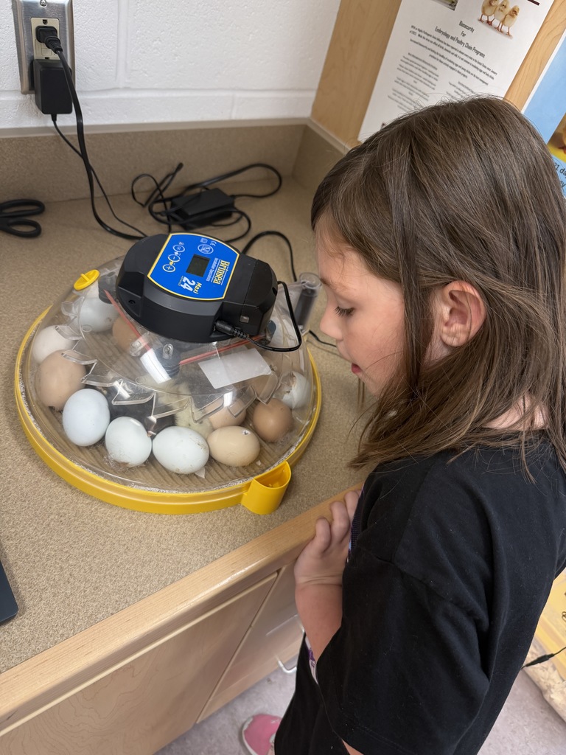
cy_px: 378
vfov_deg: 71.6
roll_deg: -19.6
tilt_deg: -43.8
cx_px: 283
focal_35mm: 24
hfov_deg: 56.8
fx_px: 523
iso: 200
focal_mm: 6.76
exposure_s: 1/121
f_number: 1.78
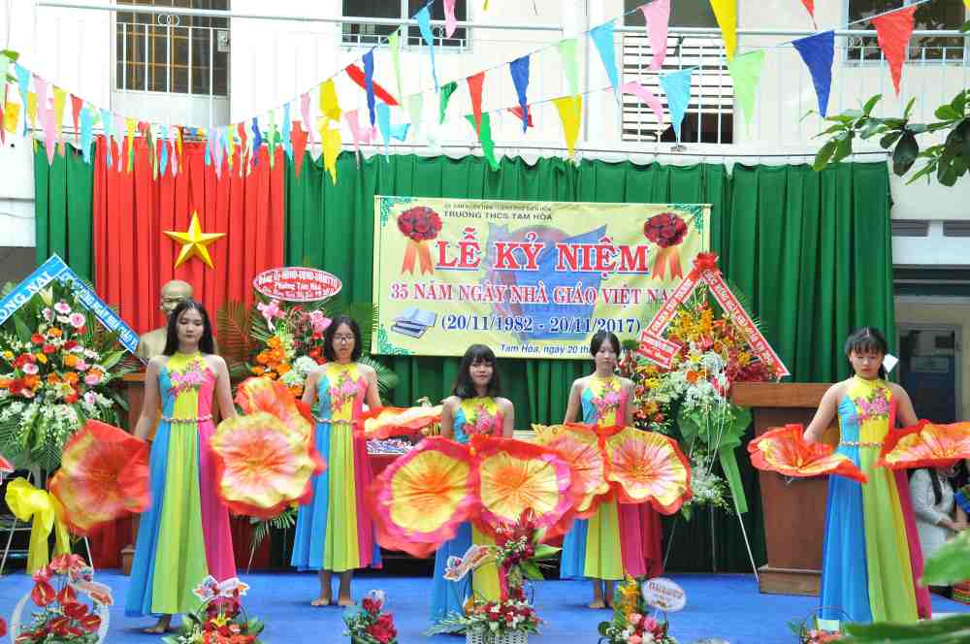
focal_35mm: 72
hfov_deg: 28.1
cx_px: 485
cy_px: 322
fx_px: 1937
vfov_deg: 18.9
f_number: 8
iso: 200
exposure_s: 1/30
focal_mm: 48
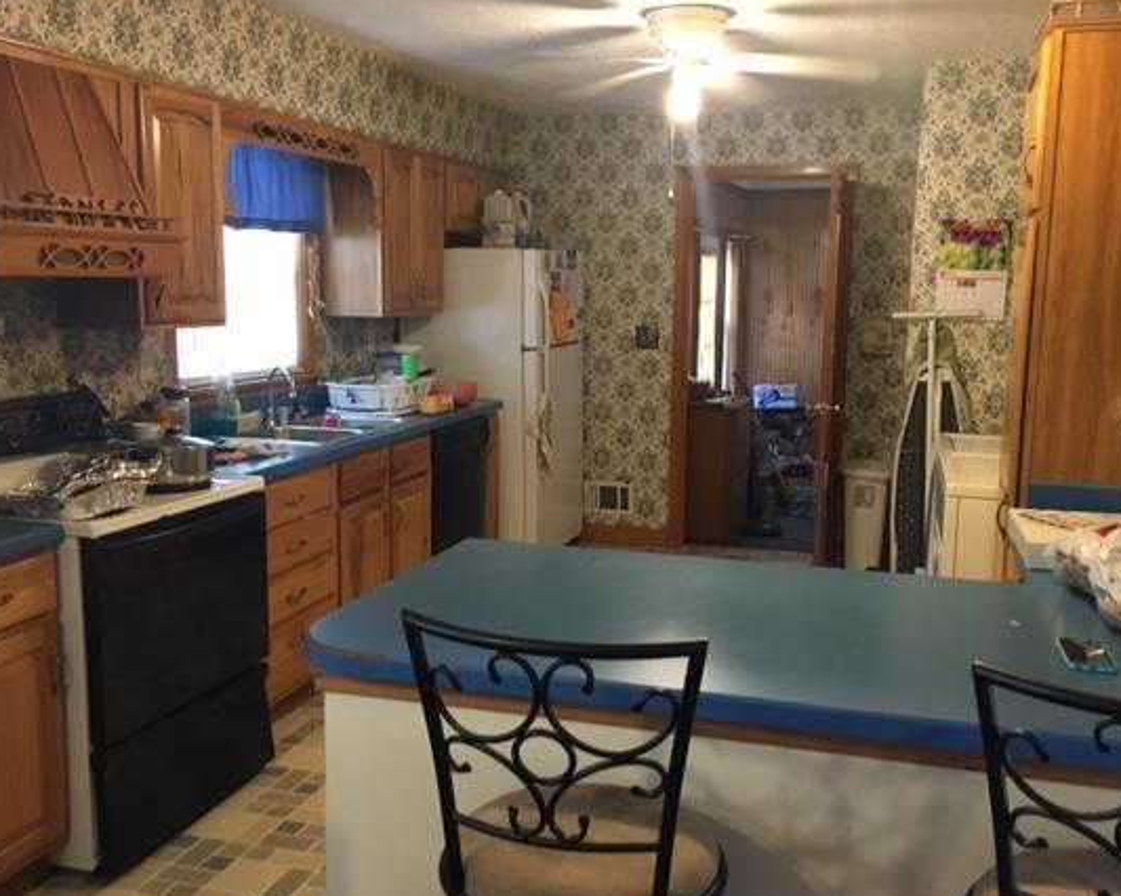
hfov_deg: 52.8
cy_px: 452
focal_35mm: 34
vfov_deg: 43.3
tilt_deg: -6.1
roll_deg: +0.5
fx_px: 1128
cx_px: 595
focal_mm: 4.15
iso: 200
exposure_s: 1/24
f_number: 2.2
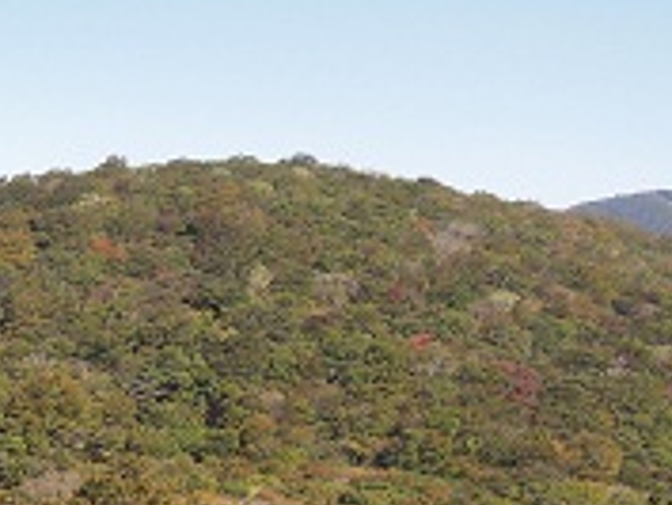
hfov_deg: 26.2
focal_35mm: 70
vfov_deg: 20.7
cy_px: 437
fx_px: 1360
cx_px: -11
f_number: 3
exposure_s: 1/1250
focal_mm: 5.5
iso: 160
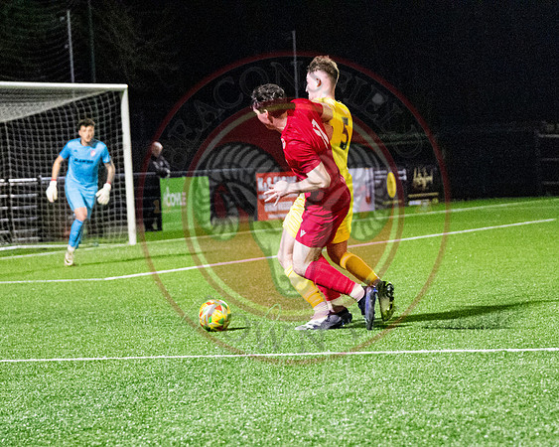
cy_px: 287
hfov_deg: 12.7
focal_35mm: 152
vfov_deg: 10.2
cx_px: 368
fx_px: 2514
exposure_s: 1/1000
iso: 8000
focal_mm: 70
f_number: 2.8
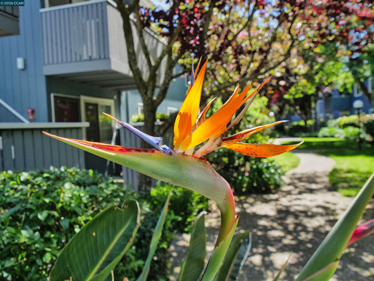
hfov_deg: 63.4
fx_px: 303
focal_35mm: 28
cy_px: 140
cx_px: 187
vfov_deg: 49.7
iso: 320
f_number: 4
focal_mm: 14
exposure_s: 1/800
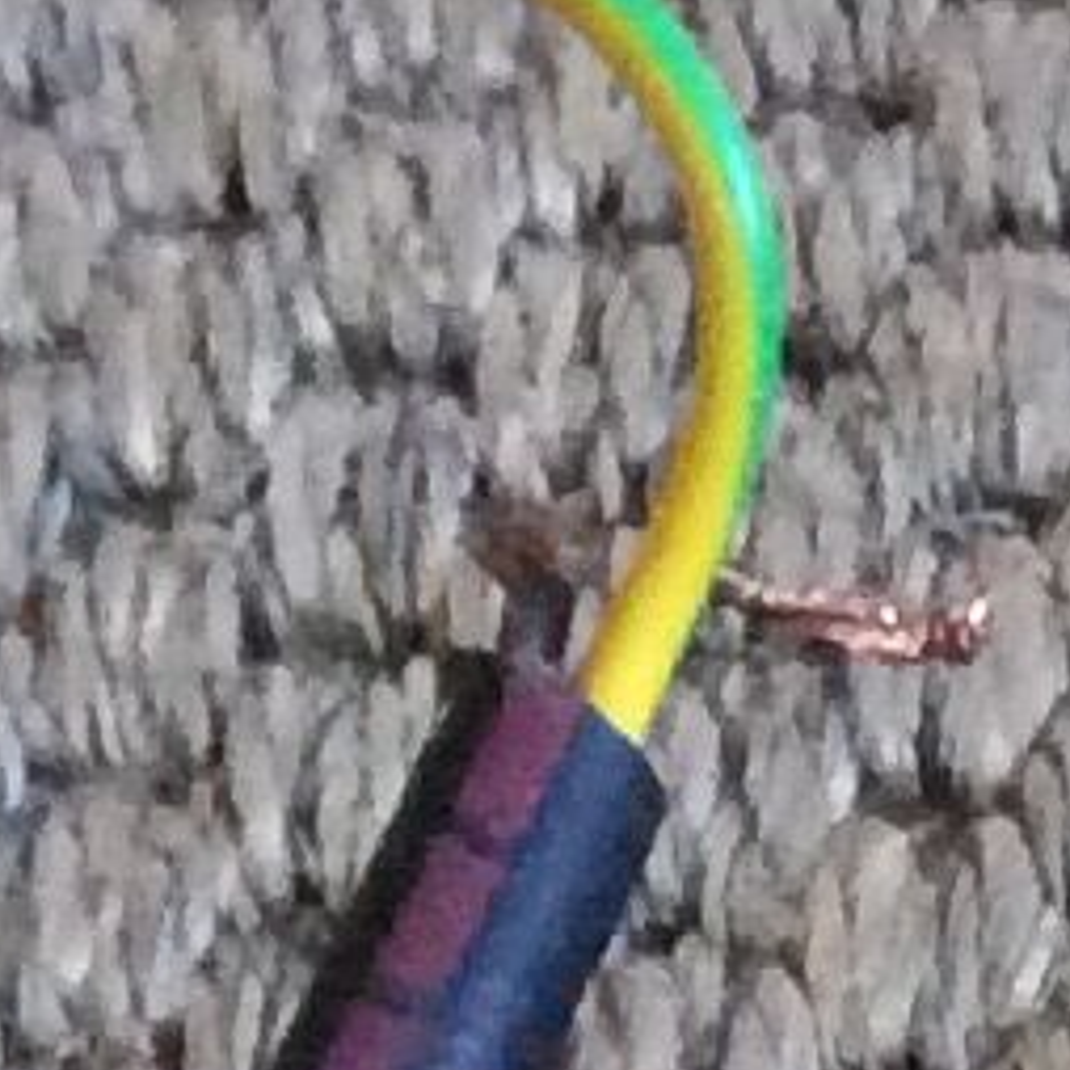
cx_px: 2852
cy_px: 2721
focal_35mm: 288
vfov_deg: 5.8
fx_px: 10072
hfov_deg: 5.8
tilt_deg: -62.9
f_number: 2.4
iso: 320
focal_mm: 3.3
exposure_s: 1/20
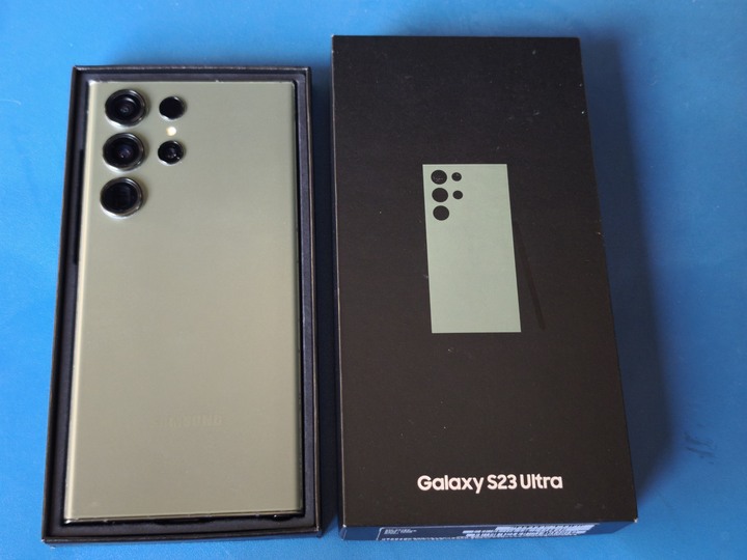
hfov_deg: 41.2
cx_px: 374
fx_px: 993
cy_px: 280
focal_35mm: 46
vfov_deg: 31.5
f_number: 1.6
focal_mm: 6.57
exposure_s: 1/60
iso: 400
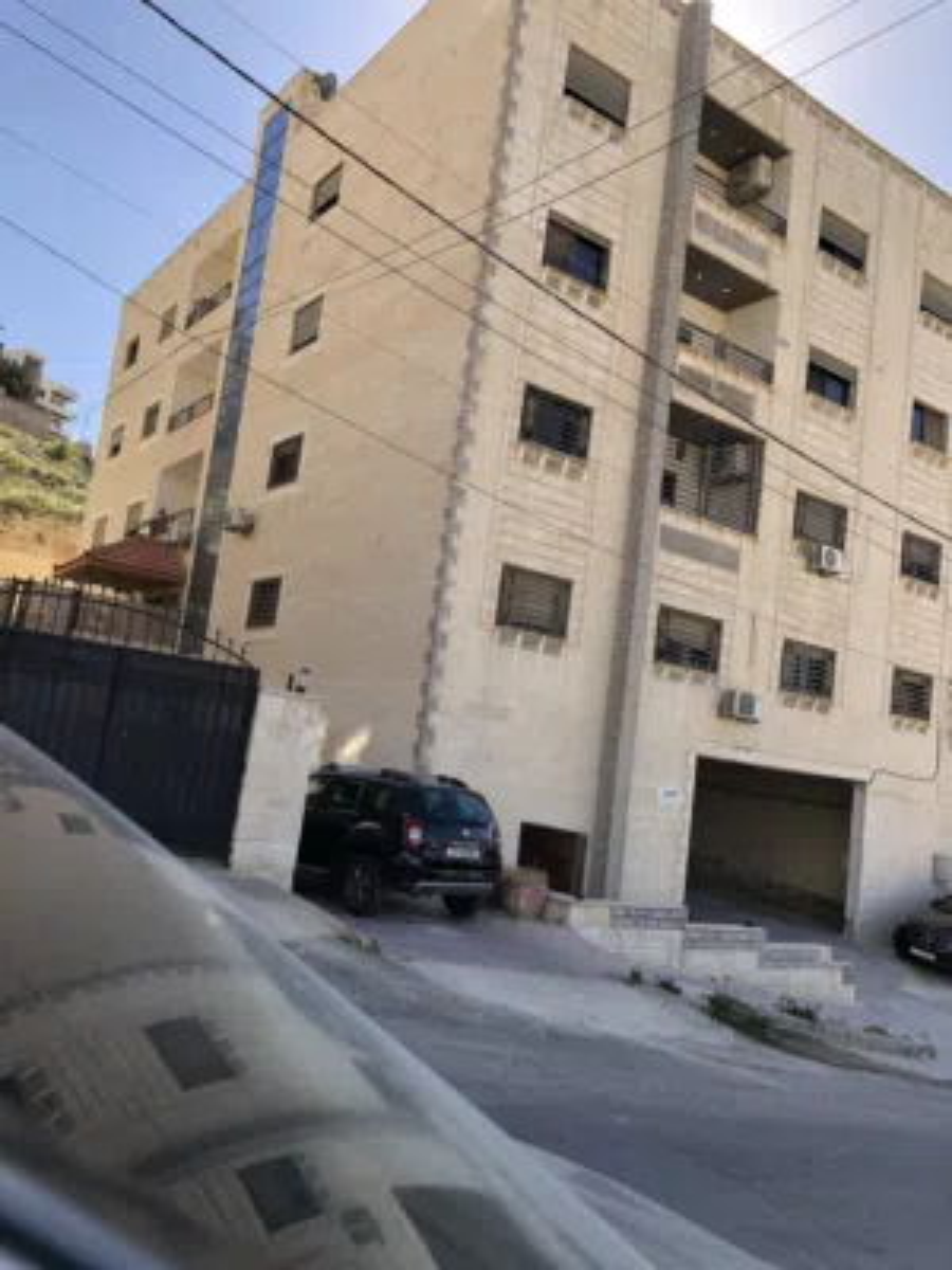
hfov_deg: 49.7
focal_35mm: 28
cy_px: 635
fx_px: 1027
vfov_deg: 63.4
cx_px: 476
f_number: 1.8
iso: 20
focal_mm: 4
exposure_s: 1/906
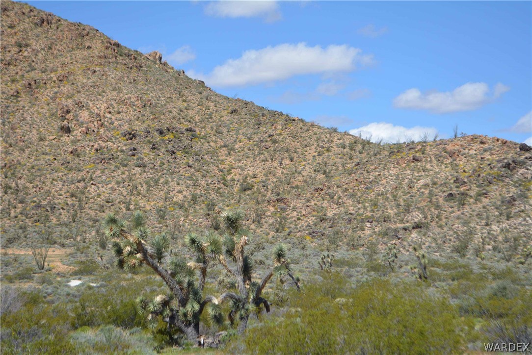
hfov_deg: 24.6
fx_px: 1220
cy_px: 178
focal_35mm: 82
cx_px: 266
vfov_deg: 16.6
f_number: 7.1
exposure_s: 1/1600
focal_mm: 55
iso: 400
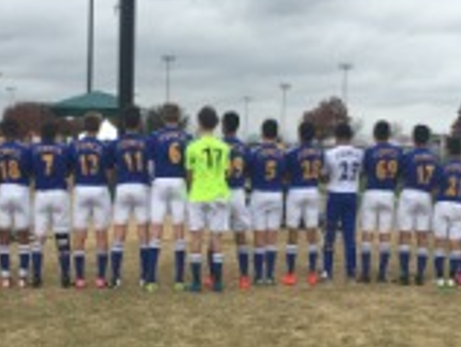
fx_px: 894
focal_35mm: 67
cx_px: 201
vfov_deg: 21.9
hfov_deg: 28.9
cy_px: 239
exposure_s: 1/610
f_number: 2.2
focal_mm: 4.15
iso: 25
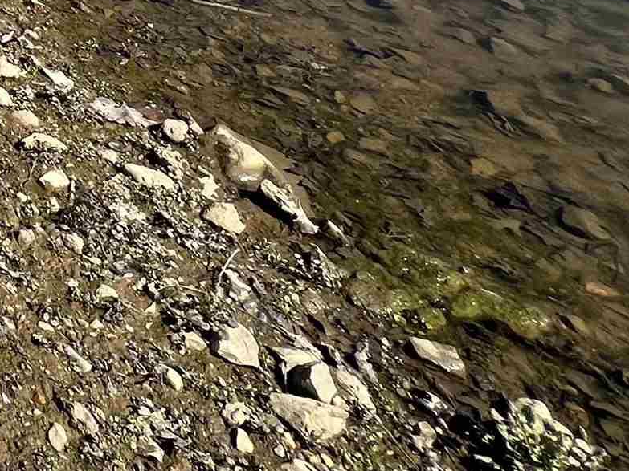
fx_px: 927
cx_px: -392
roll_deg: +1.1
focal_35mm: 51
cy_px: -436
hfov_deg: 24.8
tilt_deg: -4.6
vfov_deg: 19.2
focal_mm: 1.57
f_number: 1.8
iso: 32
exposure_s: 1/1325
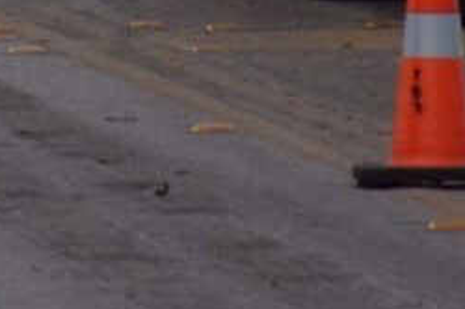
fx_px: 17582
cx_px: -392
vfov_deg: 1.0
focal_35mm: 1363
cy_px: -372
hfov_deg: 1.5
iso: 720
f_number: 5.6
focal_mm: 140
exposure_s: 1/1000
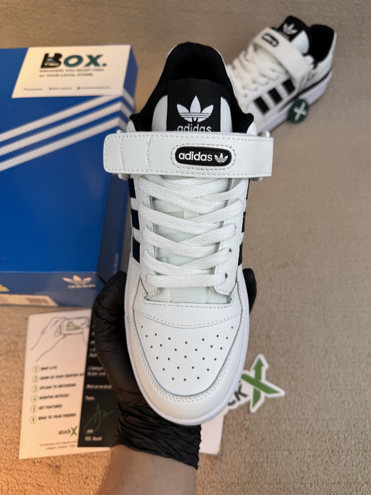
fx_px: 343
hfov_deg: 56.8
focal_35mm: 24
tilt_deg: -63.5
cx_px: 186
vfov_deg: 71.6
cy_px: 248
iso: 80
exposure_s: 1/1059
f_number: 1.78
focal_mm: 6.76
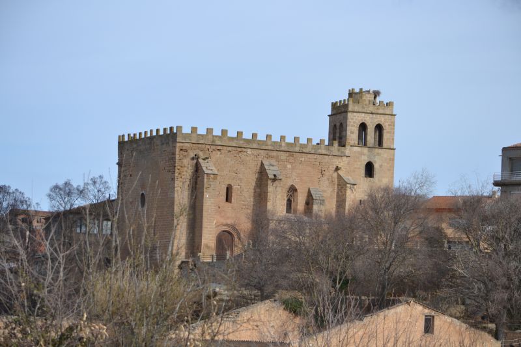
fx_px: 1997
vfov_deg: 9.9
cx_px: 260
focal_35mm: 138
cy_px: 174
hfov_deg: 14.9
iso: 100
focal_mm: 92
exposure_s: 1/640
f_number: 5.6
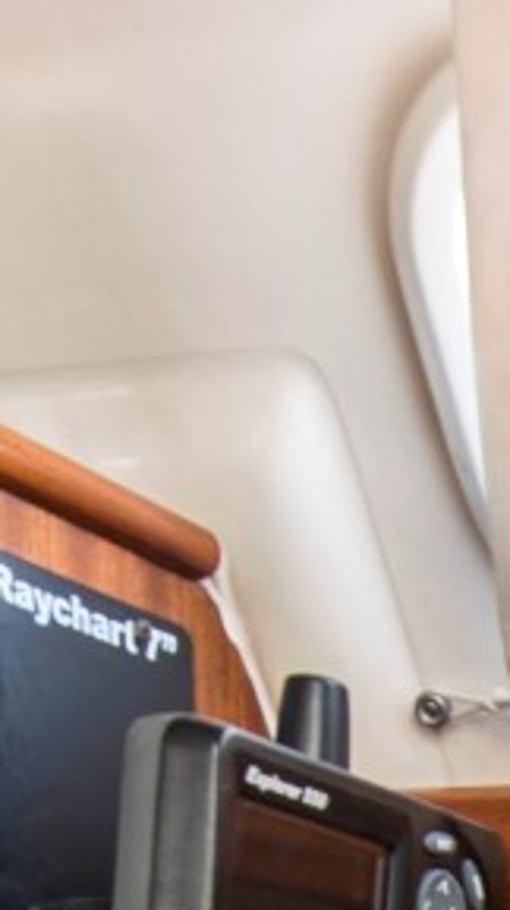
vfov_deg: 15.3
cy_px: 1733
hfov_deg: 9.2
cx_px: 1259
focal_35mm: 117
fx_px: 2820
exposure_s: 1/1.67
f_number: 9
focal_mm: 14
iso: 100
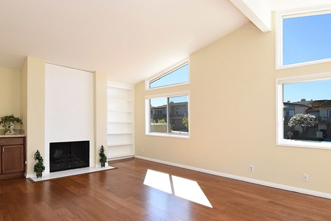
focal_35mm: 20
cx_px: 174
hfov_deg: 83.9
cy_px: 117
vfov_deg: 61.9
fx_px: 184
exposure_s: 1/125
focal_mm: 10
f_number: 8
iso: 800
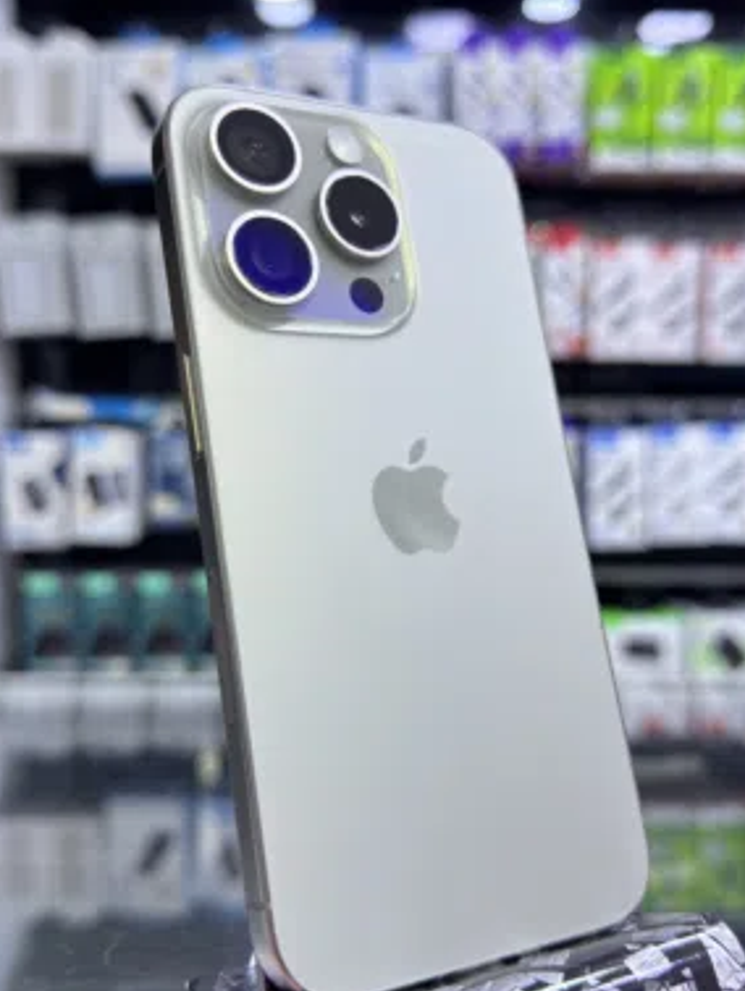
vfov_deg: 50.1
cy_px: 514
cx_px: 386
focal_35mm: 37
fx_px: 1061
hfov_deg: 38.7
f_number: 1.78
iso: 64
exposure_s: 1/122
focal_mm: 6.76
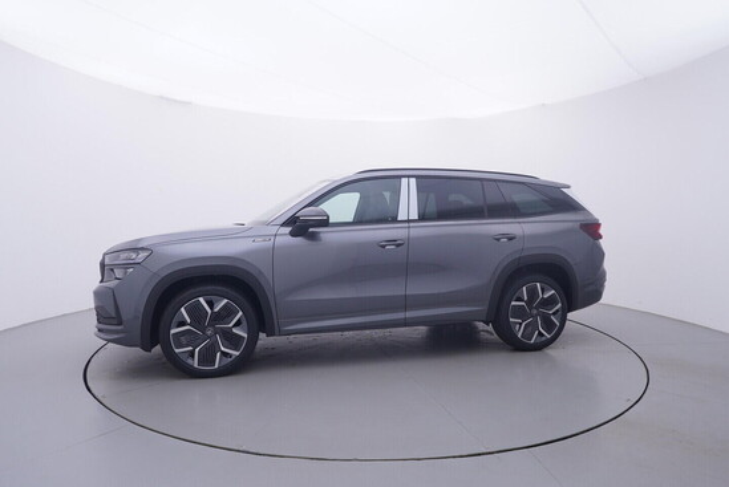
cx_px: 364
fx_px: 456
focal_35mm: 22
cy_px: 244
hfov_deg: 77.3
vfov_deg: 56.2
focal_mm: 15
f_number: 5
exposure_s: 1/80
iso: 200
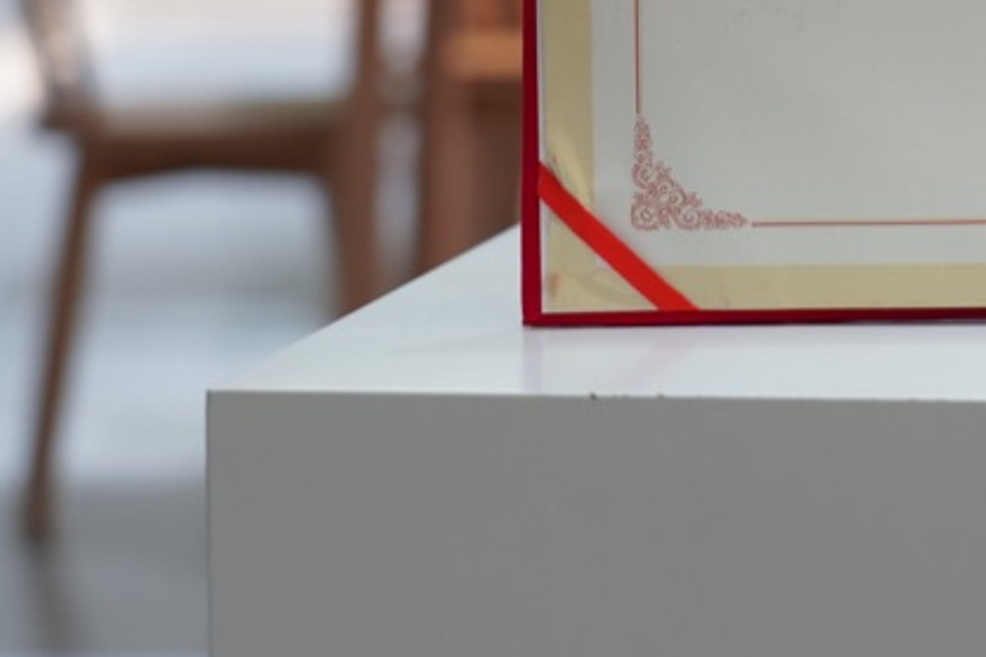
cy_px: -116
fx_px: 5203
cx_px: 1178
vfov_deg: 7.2
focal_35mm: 190
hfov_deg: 10.6
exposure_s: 1/80
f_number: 4
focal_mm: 66
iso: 500
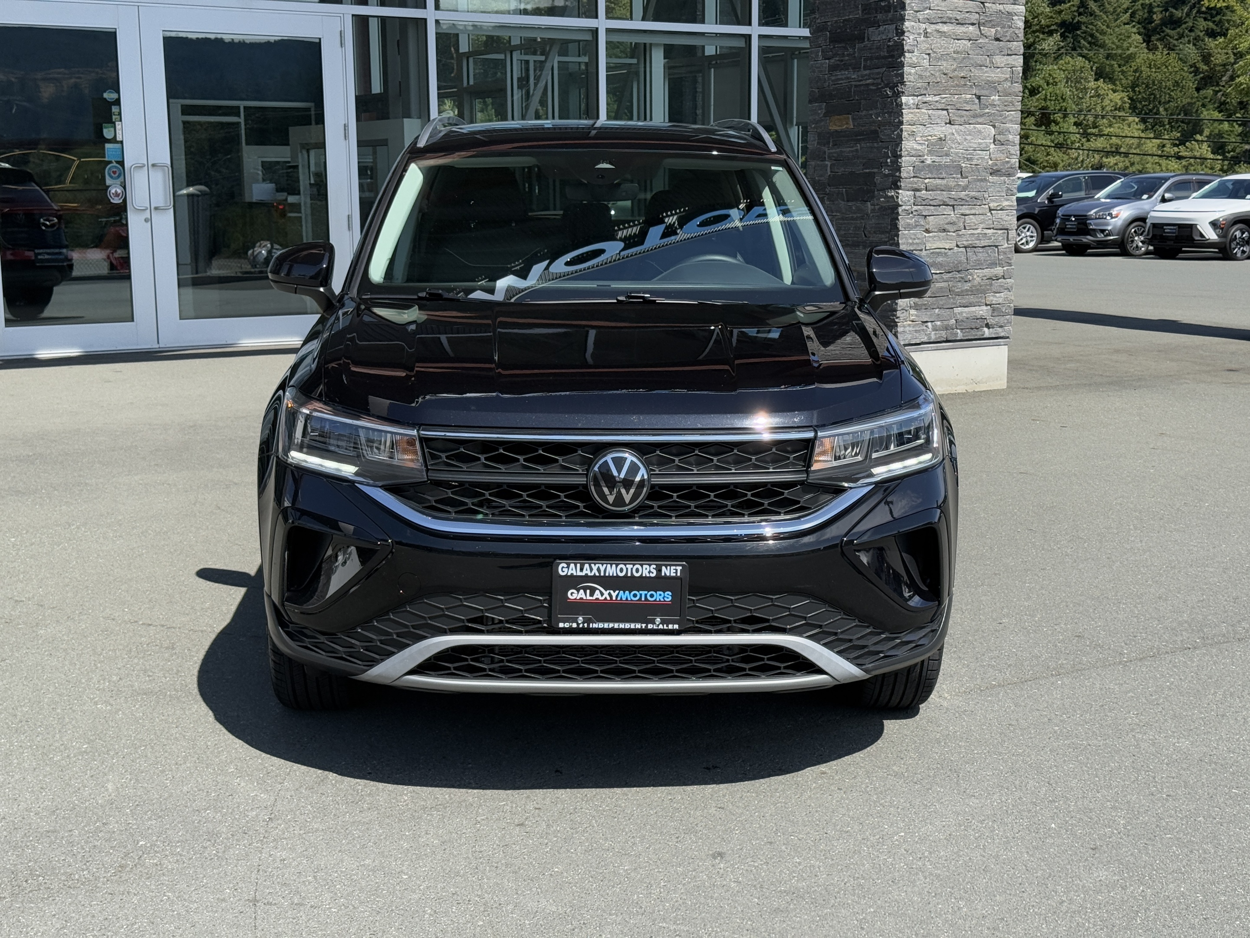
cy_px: 469
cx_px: 625
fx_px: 1733
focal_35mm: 48
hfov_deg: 39.7
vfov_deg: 30.3
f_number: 1.78
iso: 100
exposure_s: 1/4098
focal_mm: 6.76
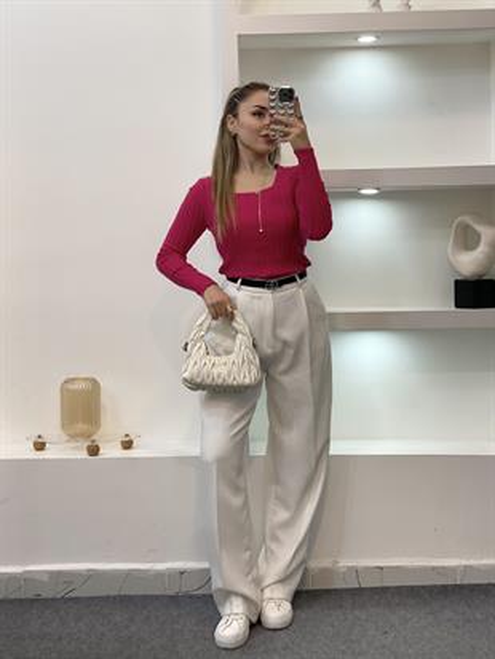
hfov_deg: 28.0
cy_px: 330
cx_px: 248
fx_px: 991
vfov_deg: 36.8
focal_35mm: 52
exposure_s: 1/100
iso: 64
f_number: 2
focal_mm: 6
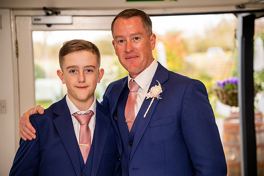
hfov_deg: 28.8
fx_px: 513
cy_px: 88
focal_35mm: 70
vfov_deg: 19.5
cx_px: 132
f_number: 2.8
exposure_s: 1/100
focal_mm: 70
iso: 200
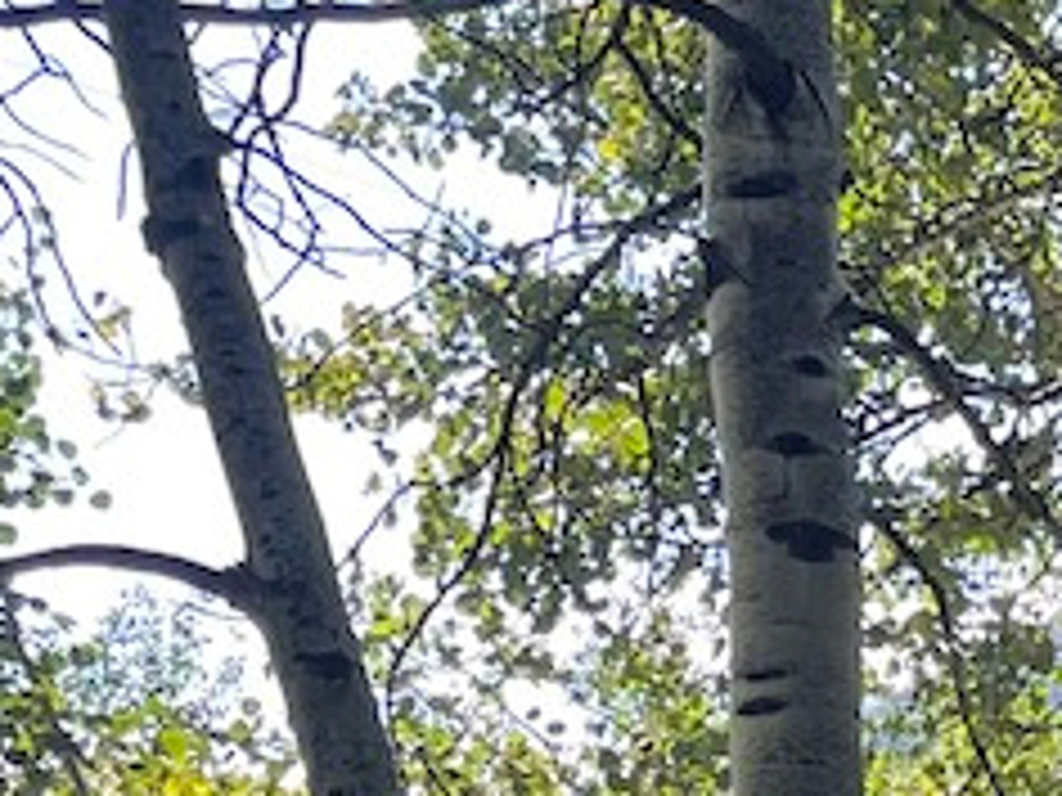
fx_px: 4326
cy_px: 1336
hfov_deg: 12.0
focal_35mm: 141
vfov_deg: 10.1
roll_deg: -2.0
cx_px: 2300
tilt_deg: +0.6
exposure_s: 1/364
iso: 32
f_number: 1.6
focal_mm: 4.2
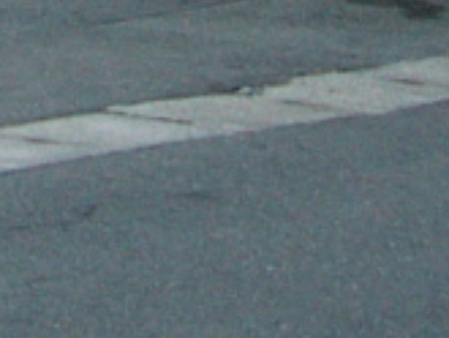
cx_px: -547
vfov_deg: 5.2
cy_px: -701
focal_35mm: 271
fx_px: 3518
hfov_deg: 7.0
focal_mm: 5.8
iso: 100
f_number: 2.8
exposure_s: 1/100
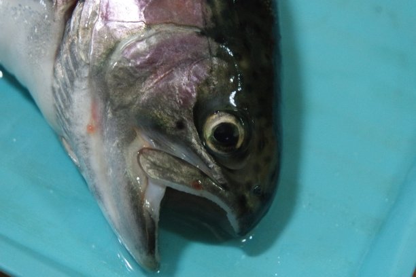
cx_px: 208
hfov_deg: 26.3
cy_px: 138
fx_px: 890
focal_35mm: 77
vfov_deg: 17.7
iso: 3200
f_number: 5.6
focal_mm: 50
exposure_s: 1/25
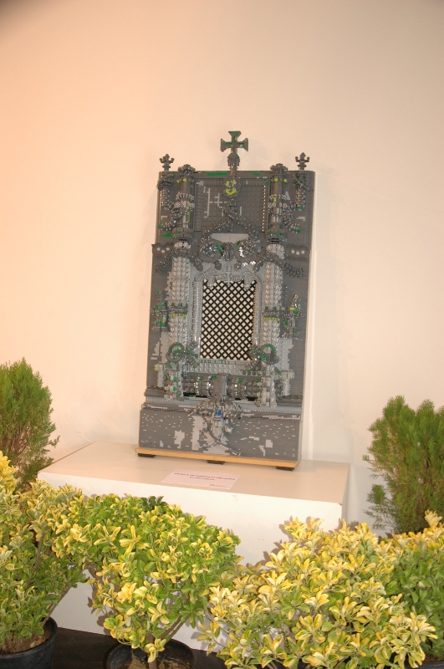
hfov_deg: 36.8
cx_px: 222
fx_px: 668
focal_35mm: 36
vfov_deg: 53.2
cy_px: 334
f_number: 3.8
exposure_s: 1/60
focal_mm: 24
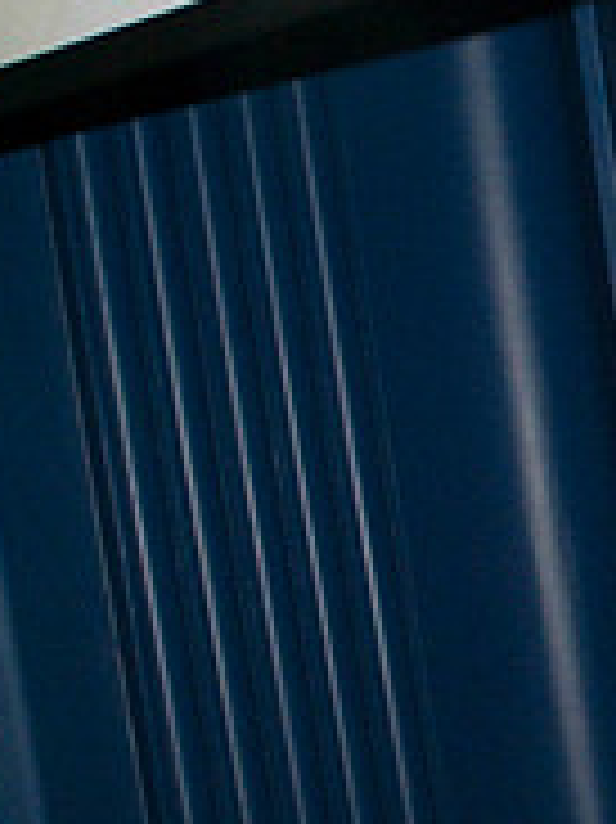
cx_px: 1272
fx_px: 2613
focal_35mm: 110
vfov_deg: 17.7
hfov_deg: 11.9
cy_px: 723
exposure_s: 1/45
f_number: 11
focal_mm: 24
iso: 1600
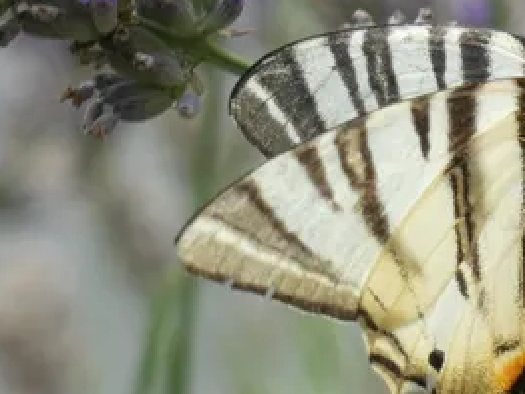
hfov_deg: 2.3
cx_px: 559
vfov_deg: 1.7
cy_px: 279
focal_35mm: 876
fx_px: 13286
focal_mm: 64.9
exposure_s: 1/160
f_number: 5.6
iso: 80
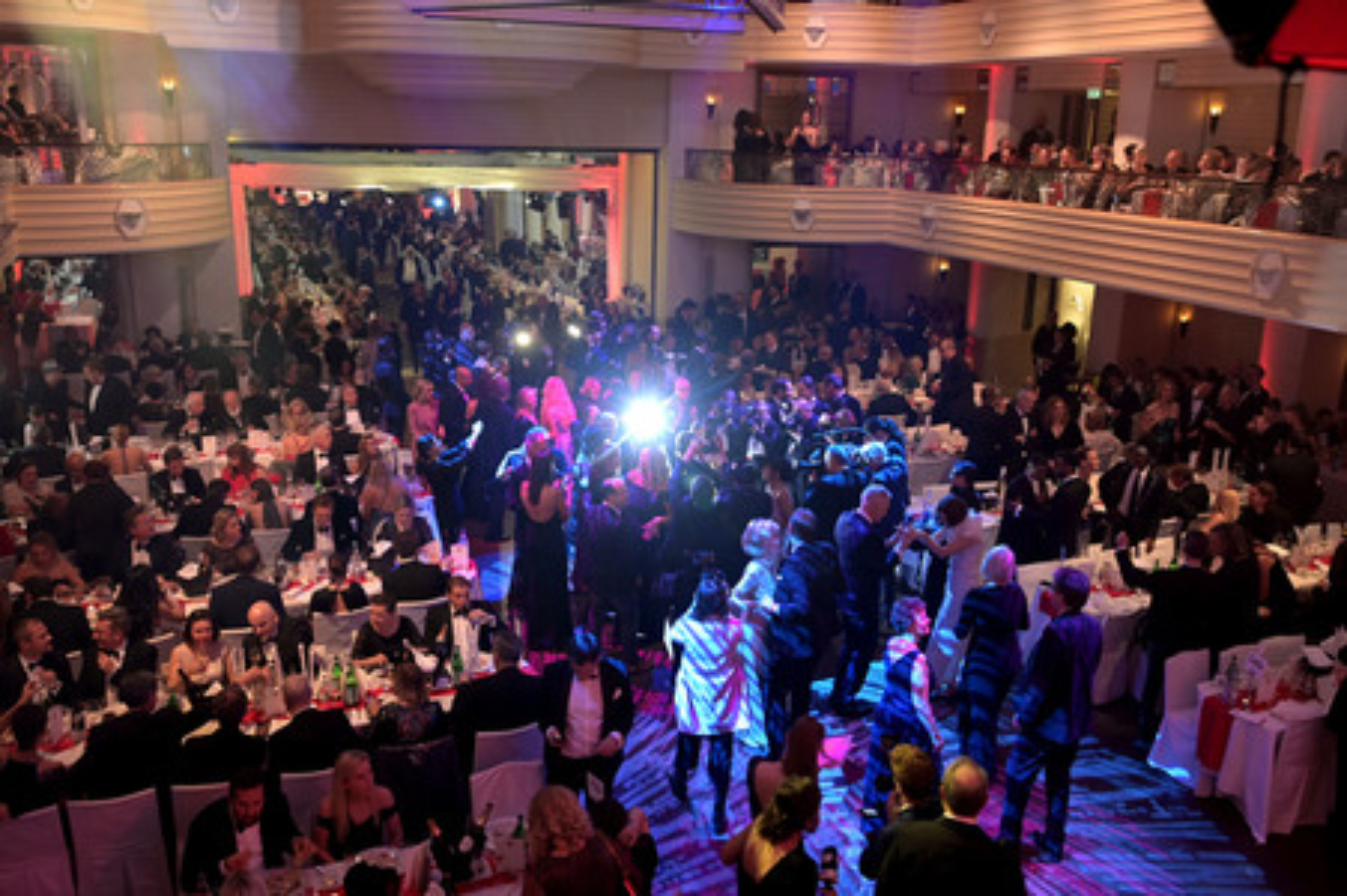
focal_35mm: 32
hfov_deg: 58.8
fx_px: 1196
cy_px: 448
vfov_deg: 41.1
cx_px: 674
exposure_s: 1/80
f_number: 5
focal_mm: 32
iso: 6400
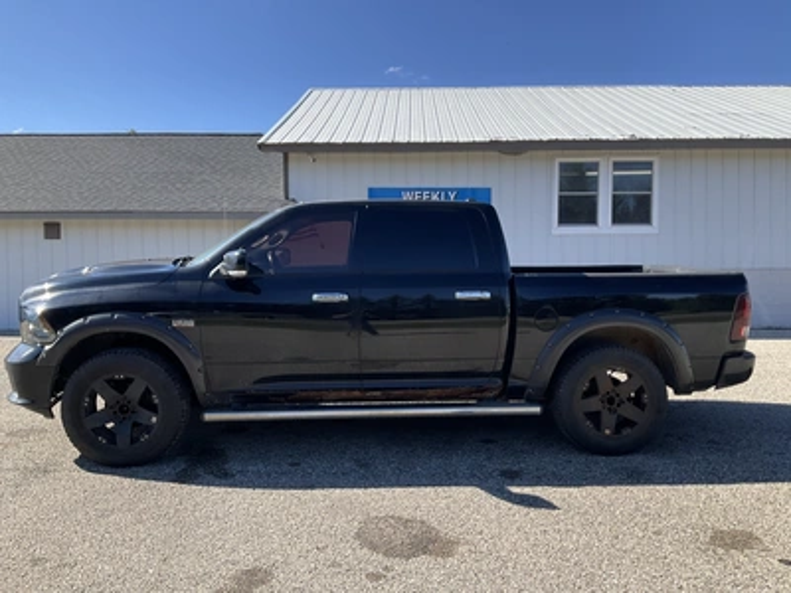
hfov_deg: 61.7
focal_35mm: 29
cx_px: 396
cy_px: 296
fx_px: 663
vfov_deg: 48.2
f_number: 1.8
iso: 25
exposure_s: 1/1015
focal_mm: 3
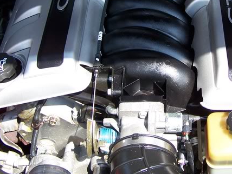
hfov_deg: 27.2
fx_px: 476
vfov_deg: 20.5
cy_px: 33
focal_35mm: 71
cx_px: 159
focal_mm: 6.3
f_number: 2.8
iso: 80
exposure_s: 1/250
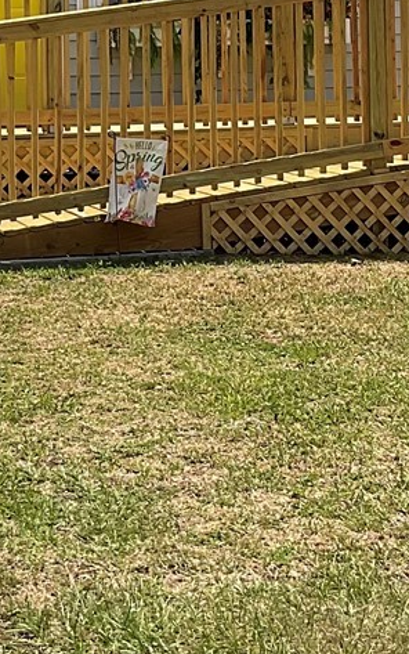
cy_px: -17
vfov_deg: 19.4
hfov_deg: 12.5
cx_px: 39
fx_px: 1853
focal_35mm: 104
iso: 16
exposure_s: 1/2959
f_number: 1.8
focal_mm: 3
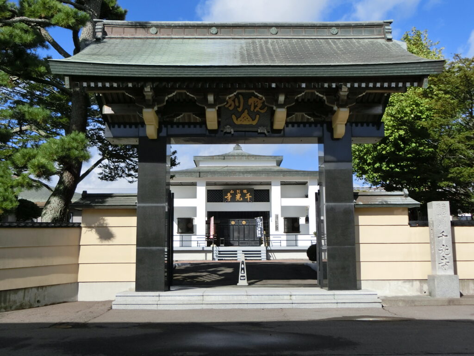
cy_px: 178
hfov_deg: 47.9
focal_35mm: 39
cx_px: 237
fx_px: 534
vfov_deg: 36.8
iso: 80
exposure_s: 1/800
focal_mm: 6.9
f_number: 4.1
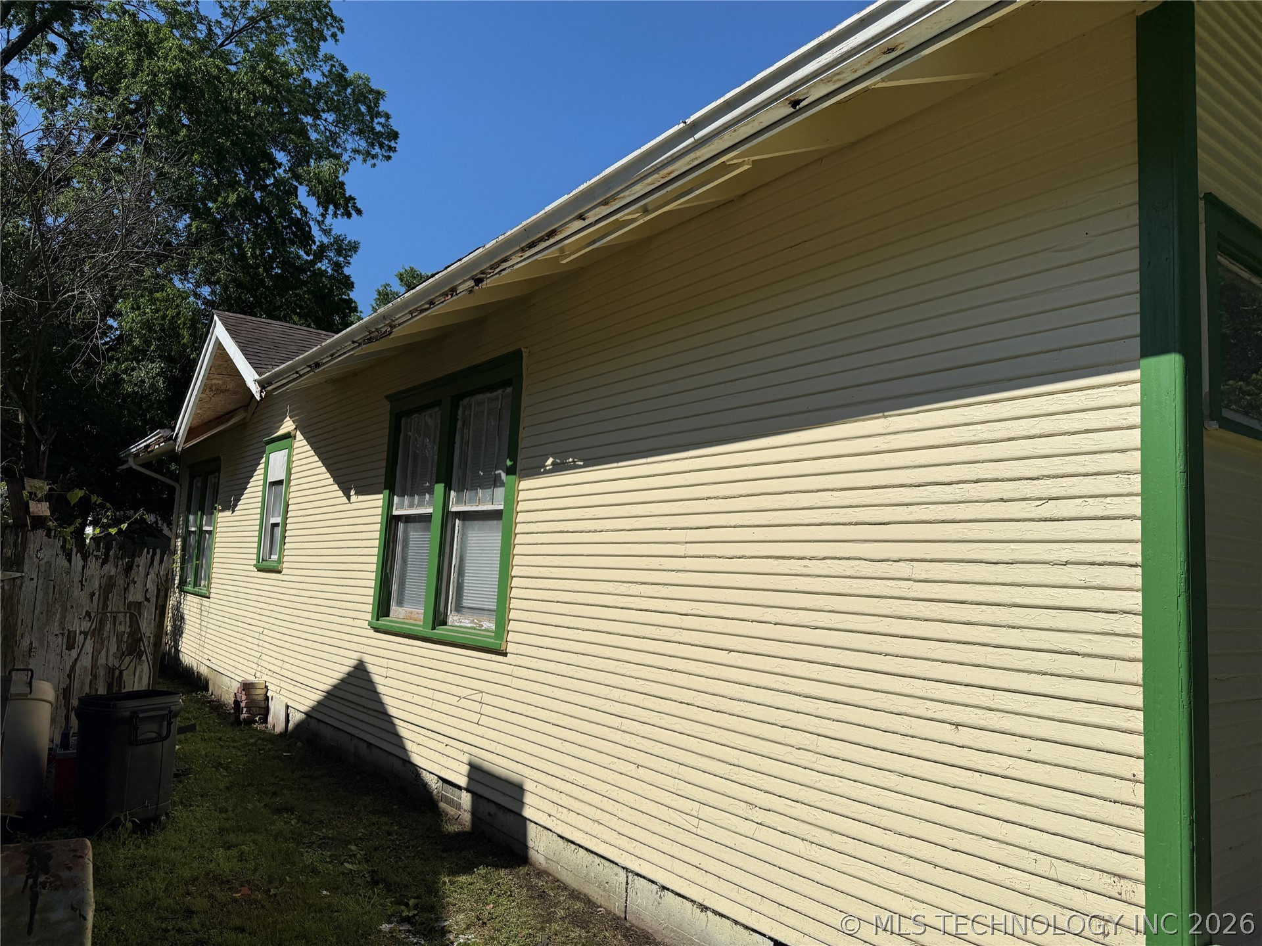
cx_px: 631
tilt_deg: +7.4
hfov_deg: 71.6
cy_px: 473
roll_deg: -3.1
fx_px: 875
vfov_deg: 56.8
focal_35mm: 24
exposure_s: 1/14286
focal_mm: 6.76
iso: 80
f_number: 1.78
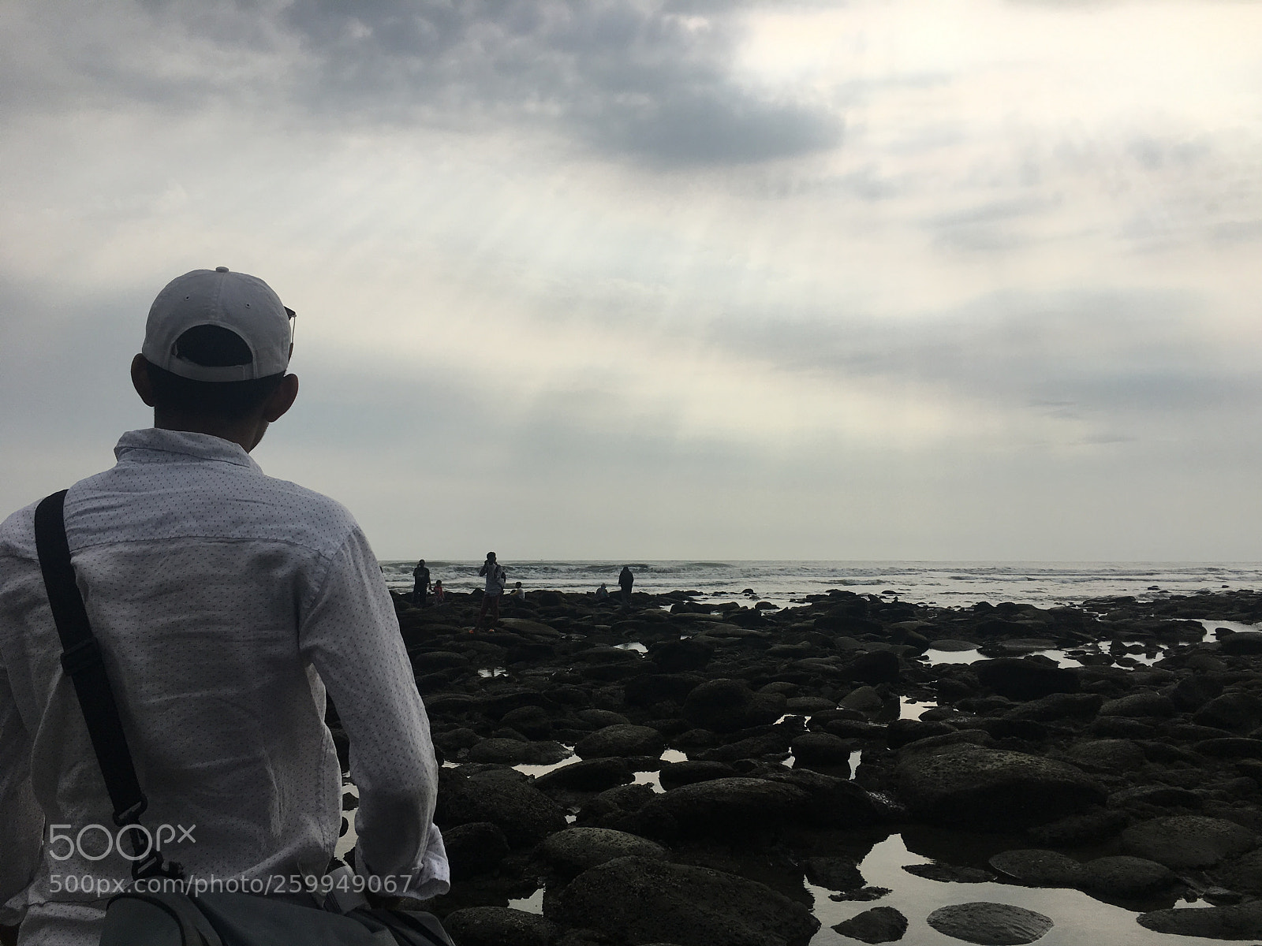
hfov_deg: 61.7
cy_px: 473
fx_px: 1057
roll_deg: -0.9
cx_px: 631
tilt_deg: +5.2
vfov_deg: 48.2
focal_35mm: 29
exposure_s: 1/4808
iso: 25
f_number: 2.2
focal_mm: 4.15
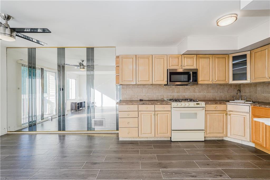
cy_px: 90
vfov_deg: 72.0
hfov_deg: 95.0
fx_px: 124
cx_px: 135
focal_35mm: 16
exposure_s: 1/60
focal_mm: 16.5
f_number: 7.1
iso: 100
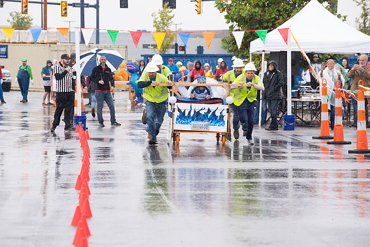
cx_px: 185
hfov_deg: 10.3
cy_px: 124
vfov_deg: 6.9
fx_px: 2056
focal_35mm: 200
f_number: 7.1
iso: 800
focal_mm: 200
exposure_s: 1/400
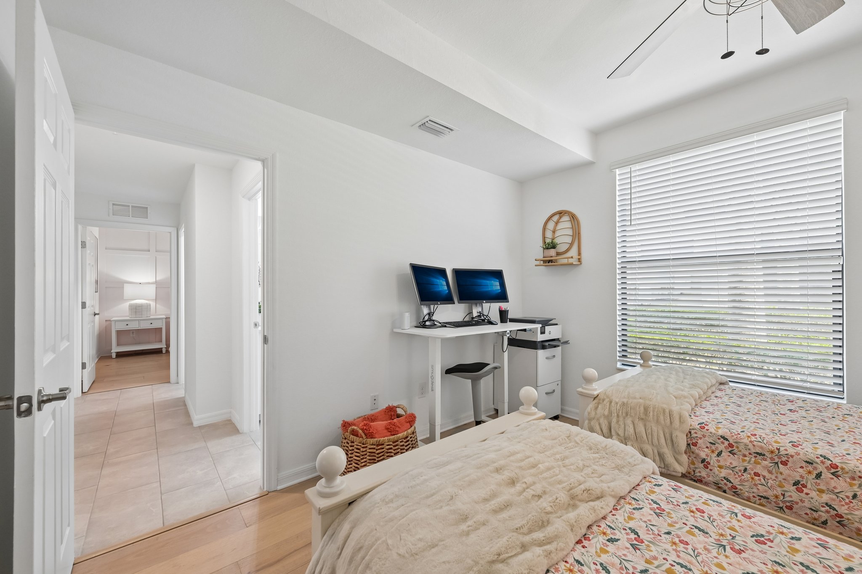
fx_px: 335
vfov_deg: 81.2
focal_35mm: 14
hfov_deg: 104.3
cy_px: 287
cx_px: 431
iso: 400
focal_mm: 14
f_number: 8
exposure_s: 1/25
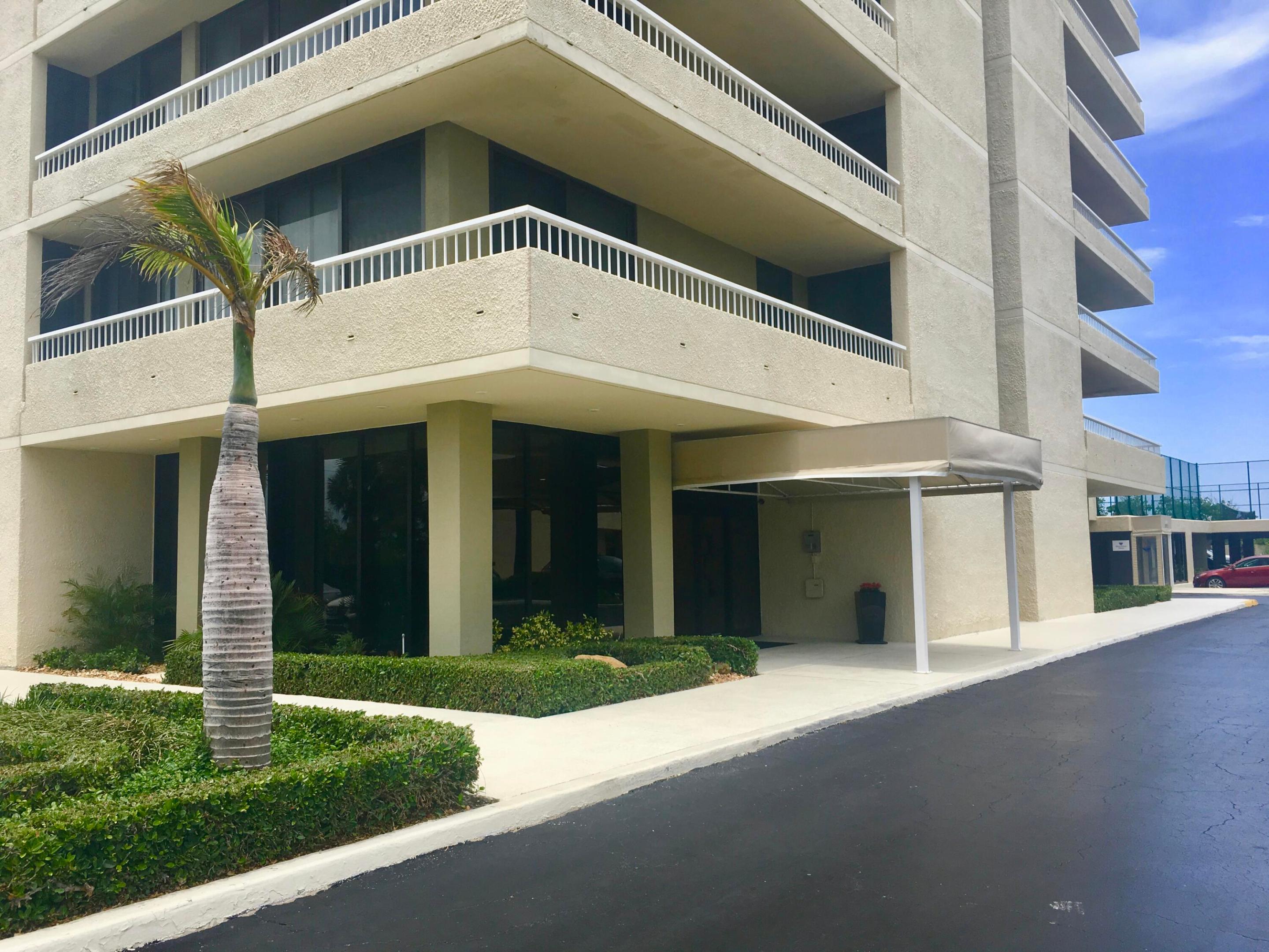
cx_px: 634
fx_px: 1063
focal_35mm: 29
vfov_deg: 48.2
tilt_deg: +4.2
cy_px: 476
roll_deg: +1.2
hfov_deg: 61.7
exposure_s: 1/810
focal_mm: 4.15
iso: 25
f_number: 2.2
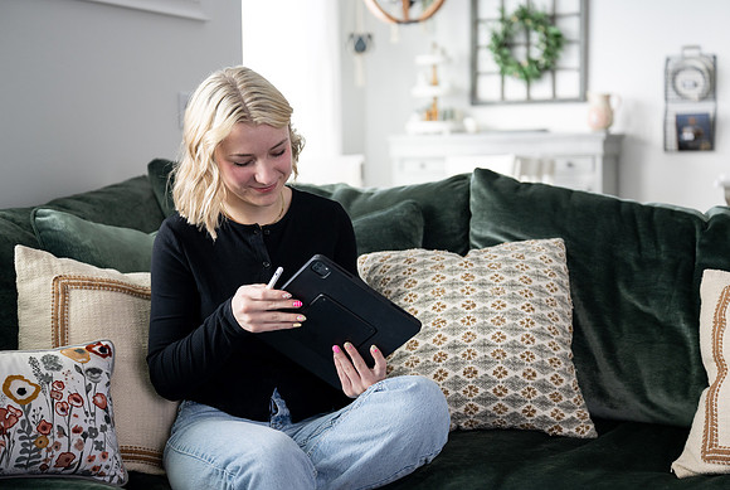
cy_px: 243
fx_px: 1072
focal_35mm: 53
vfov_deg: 25.7
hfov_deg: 37.6
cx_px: 371
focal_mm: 52
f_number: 2.8
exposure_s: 1/250
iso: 400
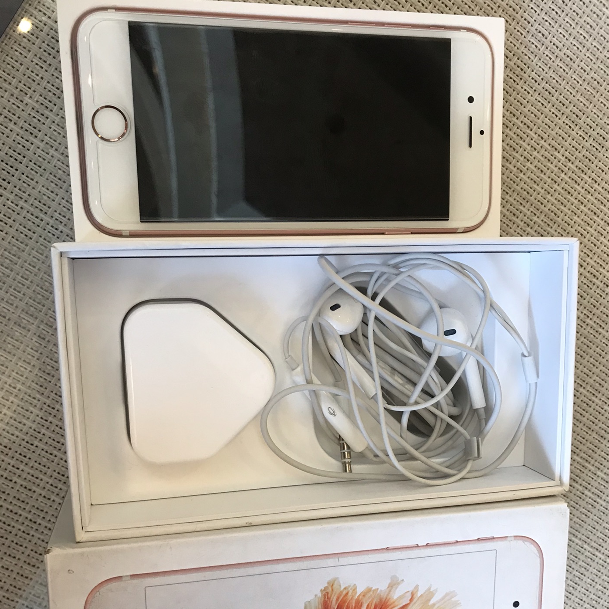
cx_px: 305
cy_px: 390
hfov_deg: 48.5
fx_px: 677
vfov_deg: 47.9
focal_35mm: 34
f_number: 1.8
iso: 40
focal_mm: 3.99
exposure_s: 1/20
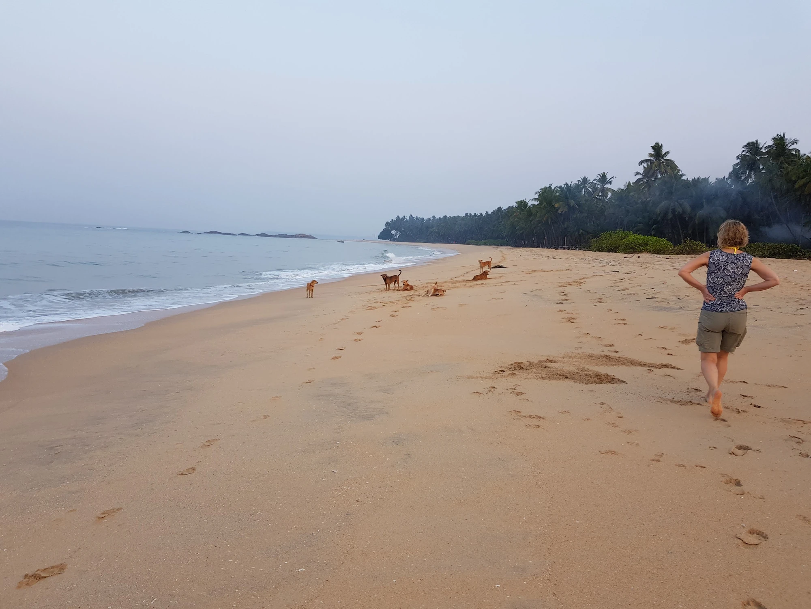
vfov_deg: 53.1
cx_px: 406
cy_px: 304
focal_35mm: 26
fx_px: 609
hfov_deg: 67.3
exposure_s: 1/267
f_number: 1.7
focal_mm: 4.2
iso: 40
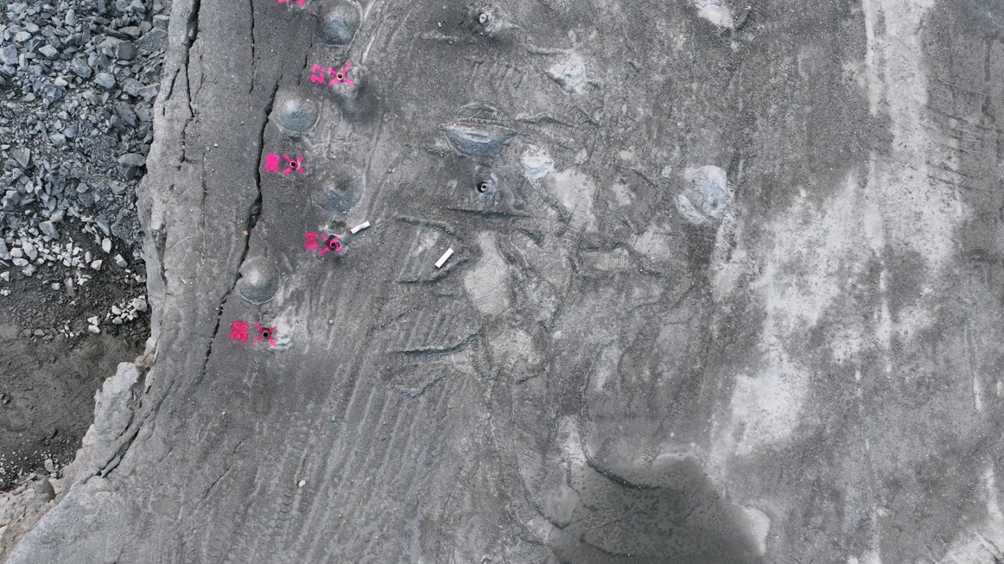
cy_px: 334
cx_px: 488
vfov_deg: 42.7
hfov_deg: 69.9
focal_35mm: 27
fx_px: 719
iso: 110
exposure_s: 1/640
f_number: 2.8
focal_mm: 12.29
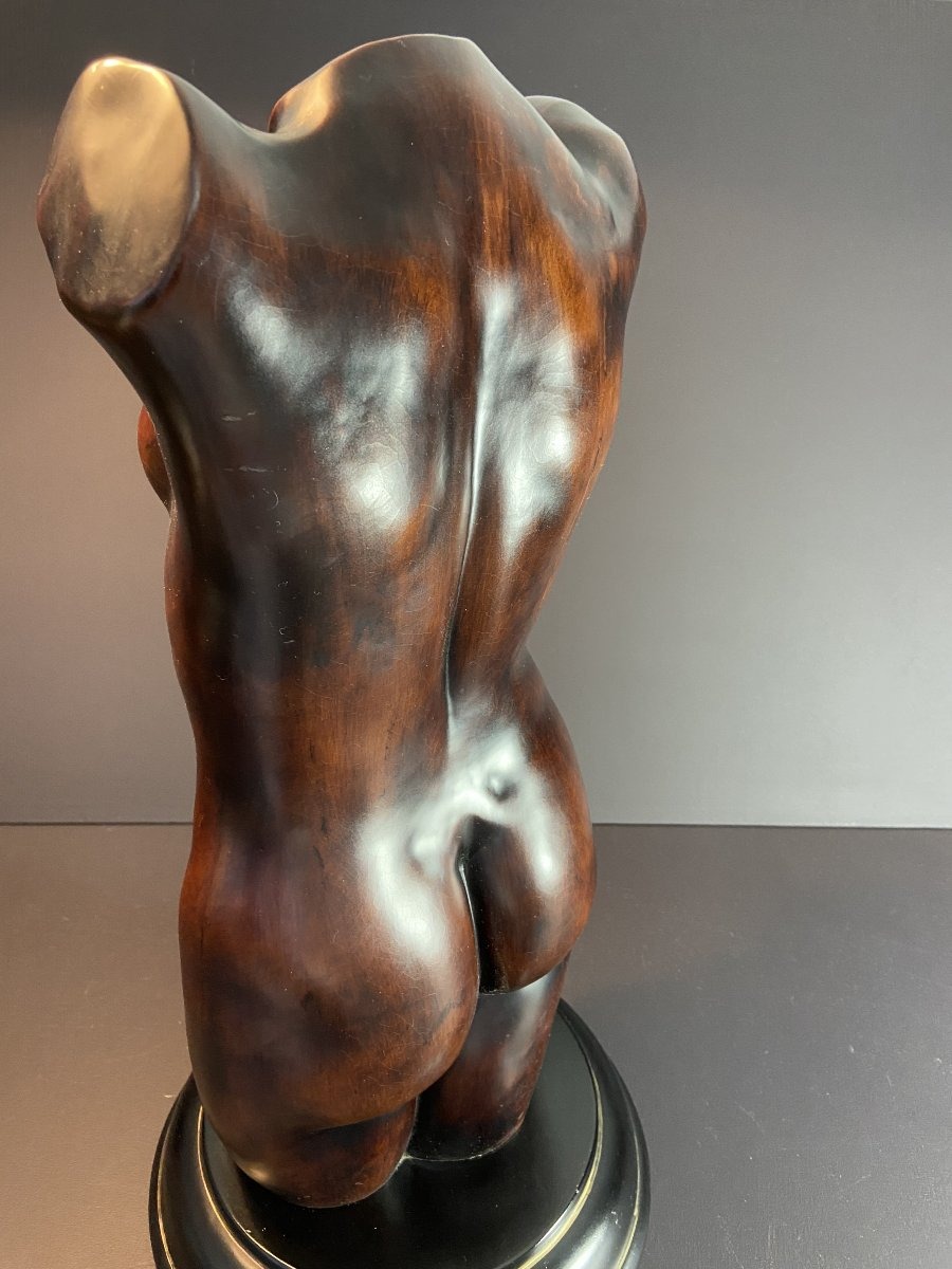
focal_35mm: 26
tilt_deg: -26.4
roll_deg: -1.8
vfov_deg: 67.3
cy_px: 634
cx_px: 476
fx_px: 953
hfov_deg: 53.1
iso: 400
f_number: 1.8
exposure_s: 1/50
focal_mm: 4.25
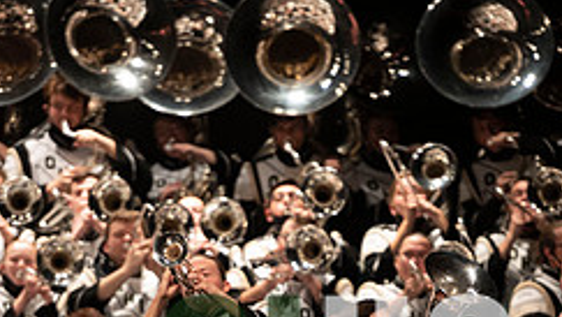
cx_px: 338
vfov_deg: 2.4
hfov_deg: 4.3
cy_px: 403
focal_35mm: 499
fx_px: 7440
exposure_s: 1/500
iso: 2500
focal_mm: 200
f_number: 2.8
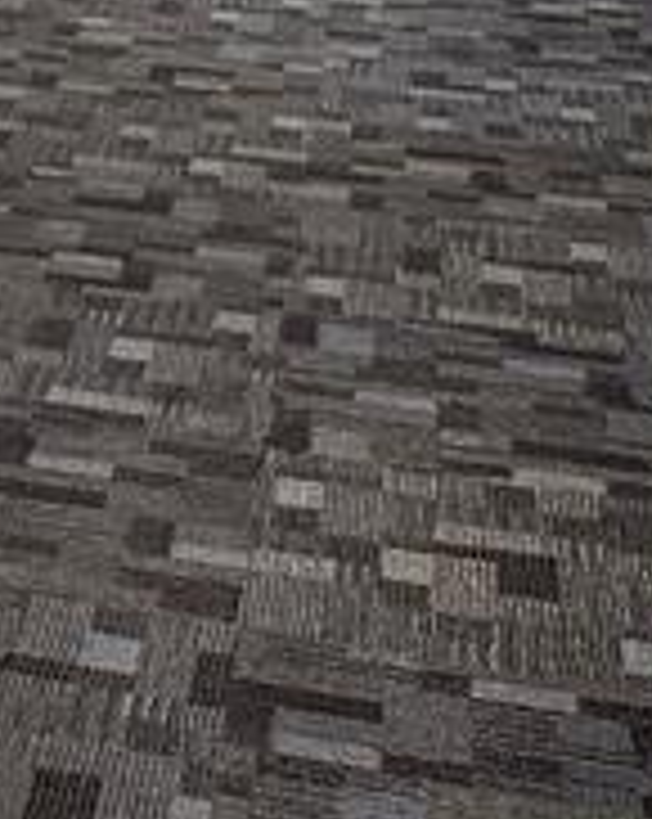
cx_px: -1084
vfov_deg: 13.1
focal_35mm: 132
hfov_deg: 9.8
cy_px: -688
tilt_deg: +0.7
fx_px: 3192
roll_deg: -0.3
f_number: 1.78
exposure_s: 1/120
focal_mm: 6.86
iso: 160
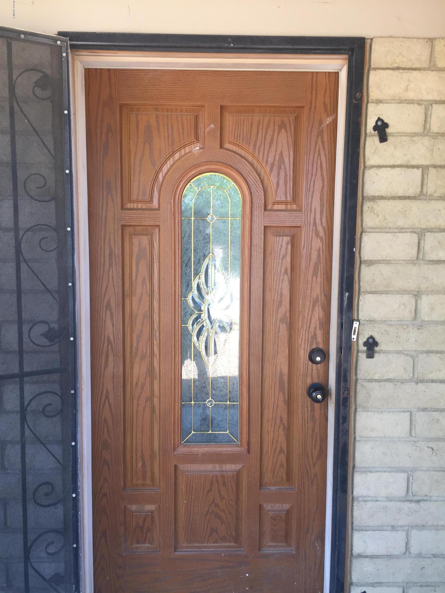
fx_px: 497
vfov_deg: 61.7
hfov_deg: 48.2
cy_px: 296
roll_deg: -0.5
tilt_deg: -5.6
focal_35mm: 29
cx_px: 222
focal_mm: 4.15
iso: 40
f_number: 2.2
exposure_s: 1/120
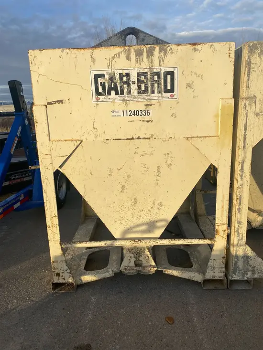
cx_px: 132
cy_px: 175
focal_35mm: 26
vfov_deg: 67.3
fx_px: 263
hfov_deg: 53.1
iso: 32
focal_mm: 4.25
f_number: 1.8
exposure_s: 1/1608
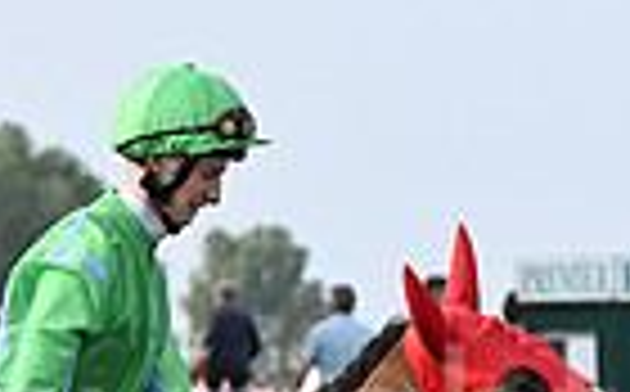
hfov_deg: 4.0
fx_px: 9068
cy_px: 719
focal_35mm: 529
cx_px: 342
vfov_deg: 2.5
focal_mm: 125
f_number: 5.6
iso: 400
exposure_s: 1/1000
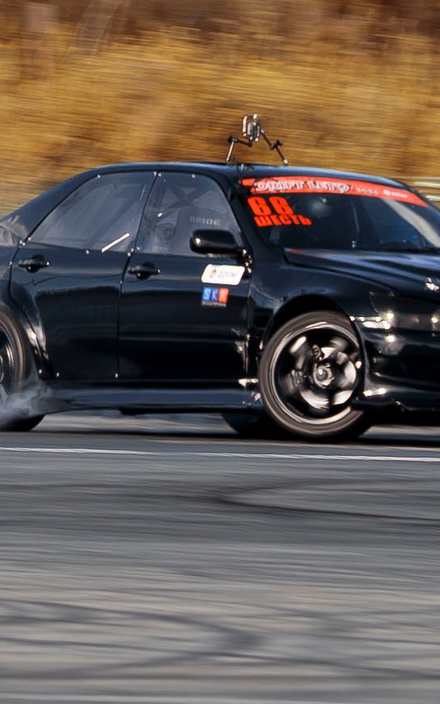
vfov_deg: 2.3
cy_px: 233
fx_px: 17731
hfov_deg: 1.4
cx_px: -264
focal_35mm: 924
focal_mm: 135
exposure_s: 1/125
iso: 100
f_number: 9
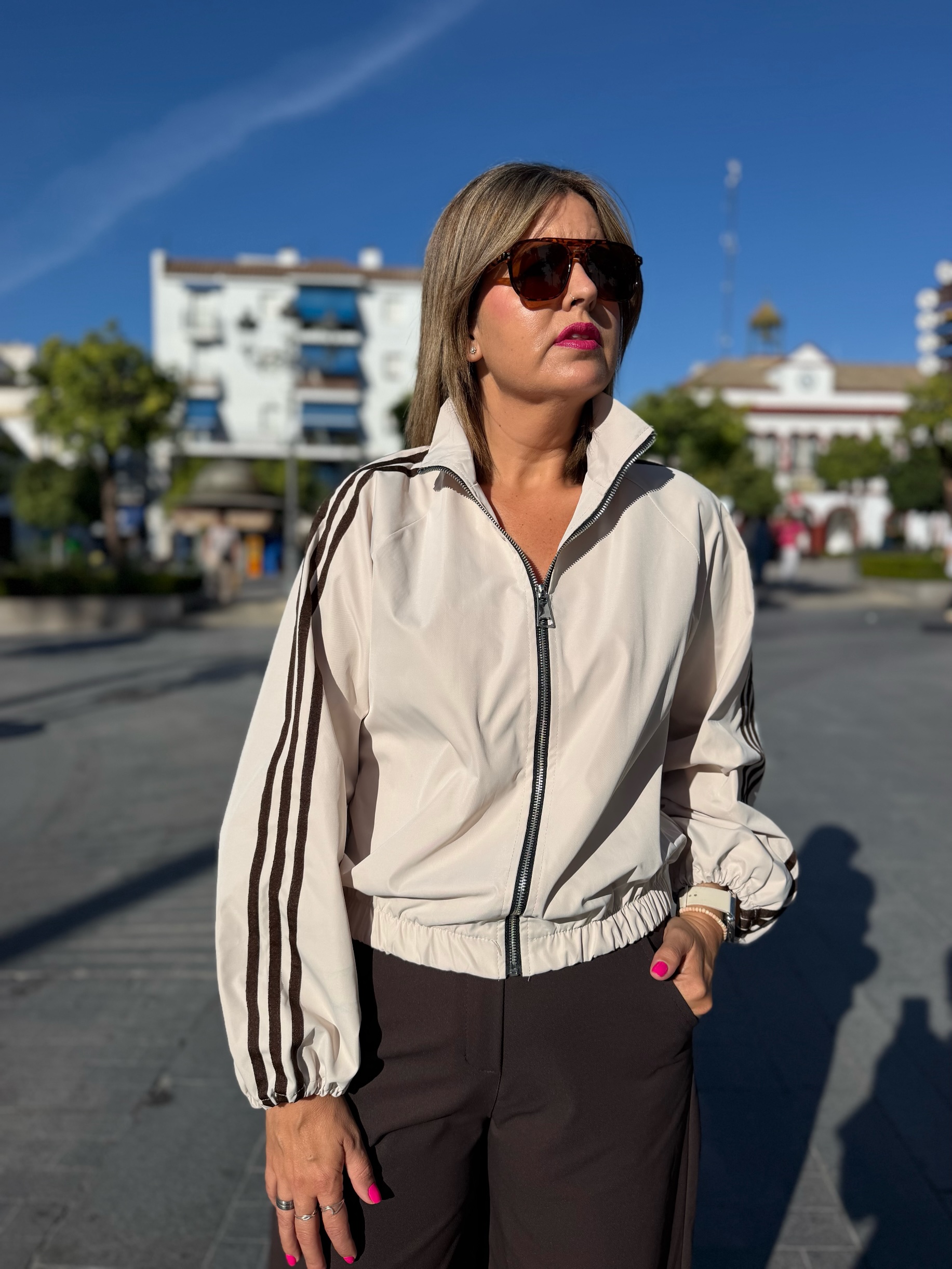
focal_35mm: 24
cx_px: 476
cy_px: 634
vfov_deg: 71.6
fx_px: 880
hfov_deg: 56.8
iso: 80
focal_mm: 6.76
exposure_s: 1/10309
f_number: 1.78
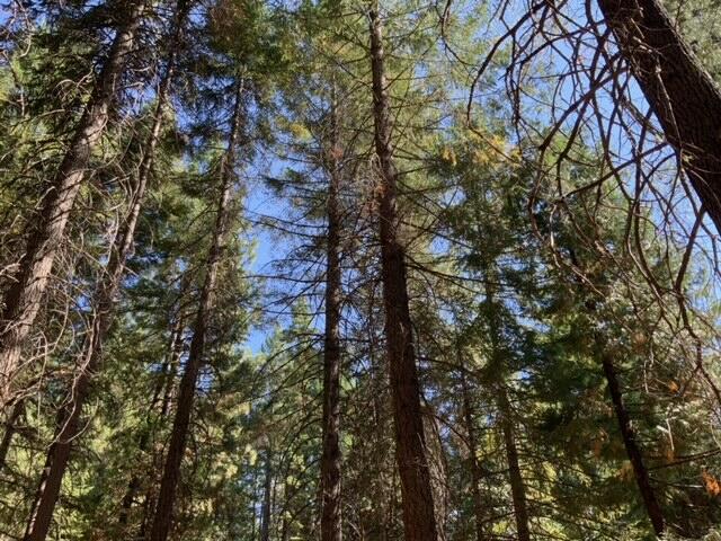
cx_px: 360
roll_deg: +3.4
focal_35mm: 29
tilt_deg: +37.5
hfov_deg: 61.7
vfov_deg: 48.2
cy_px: 270
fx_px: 604
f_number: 1.8
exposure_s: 1/201
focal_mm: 3
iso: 16
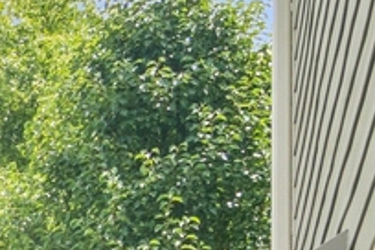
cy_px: 651
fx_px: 1489
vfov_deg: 8.5
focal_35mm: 143
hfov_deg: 11.1
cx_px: -625
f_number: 8
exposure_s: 1/160
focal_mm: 12
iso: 200
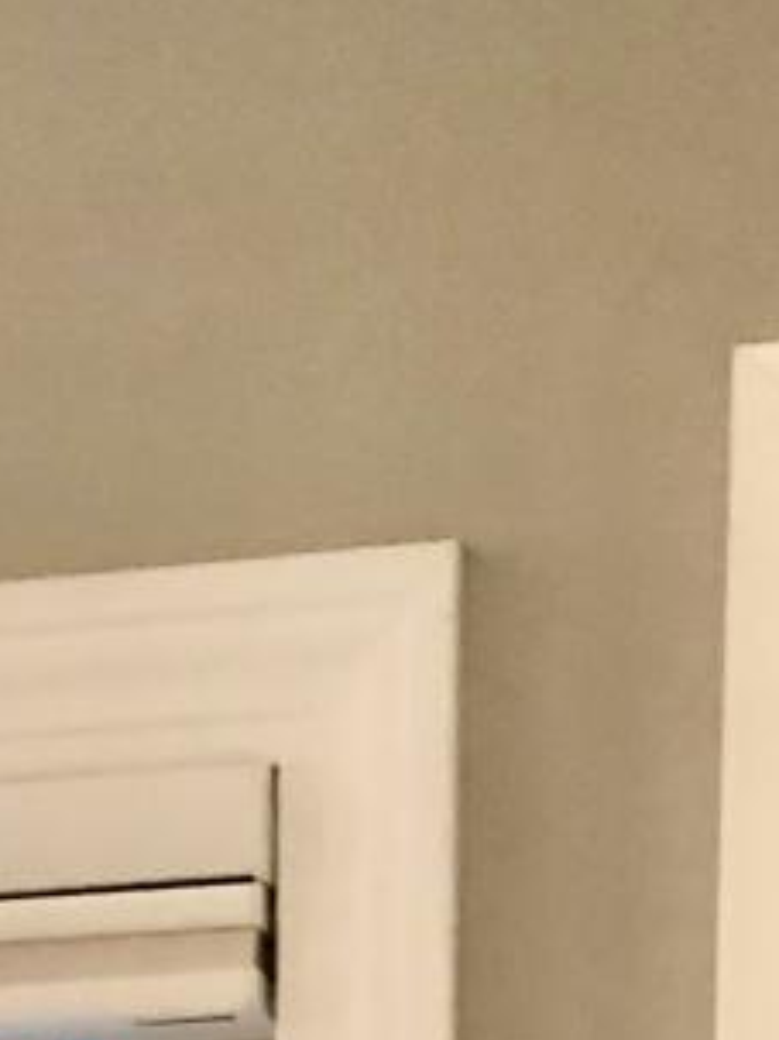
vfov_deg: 8.6
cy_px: 3309
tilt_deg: -14.4
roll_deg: +1.5
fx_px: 5555
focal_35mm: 185
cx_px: -261
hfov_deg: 7.9
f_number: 1.8
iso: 64
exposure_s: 1/15
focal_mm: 4
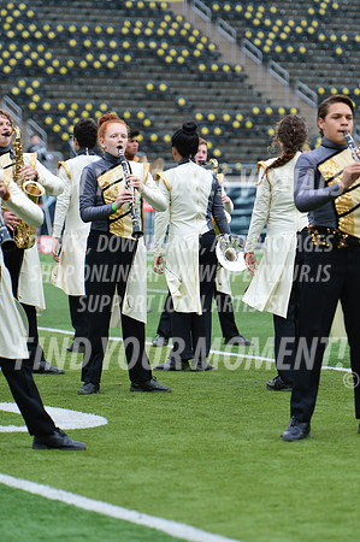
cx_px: 180
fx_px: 2631
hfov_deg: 7.8
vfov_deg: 11.8
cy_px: 271
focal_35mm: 175
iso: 640
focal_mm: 175
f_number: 4.5
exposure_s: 1/640
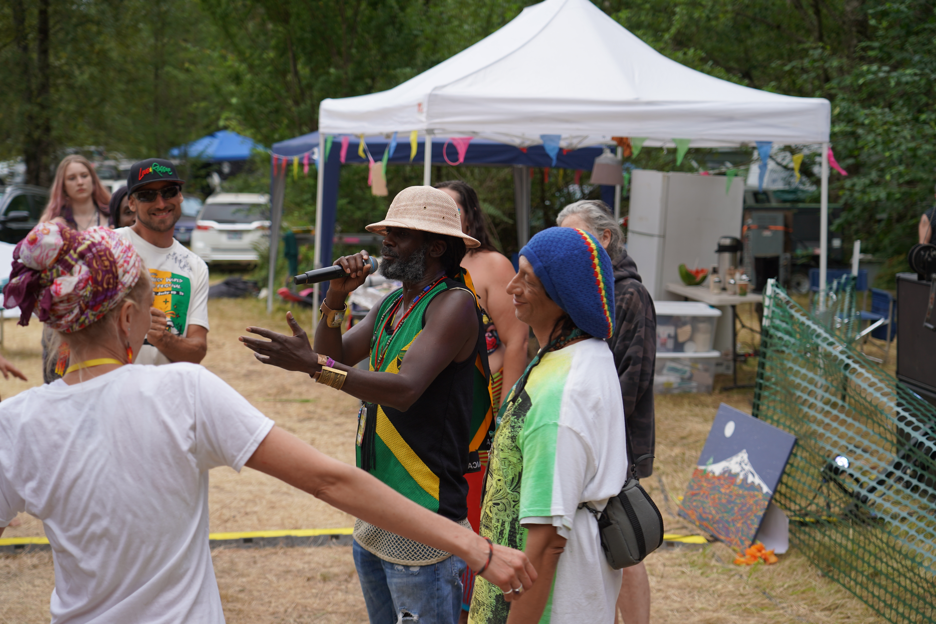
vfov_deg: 22.3
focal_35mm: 61
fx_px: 1586
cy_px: 312
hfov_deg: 32.9
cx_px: 468
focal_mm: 61
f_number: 4
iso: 160
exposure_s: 1/160
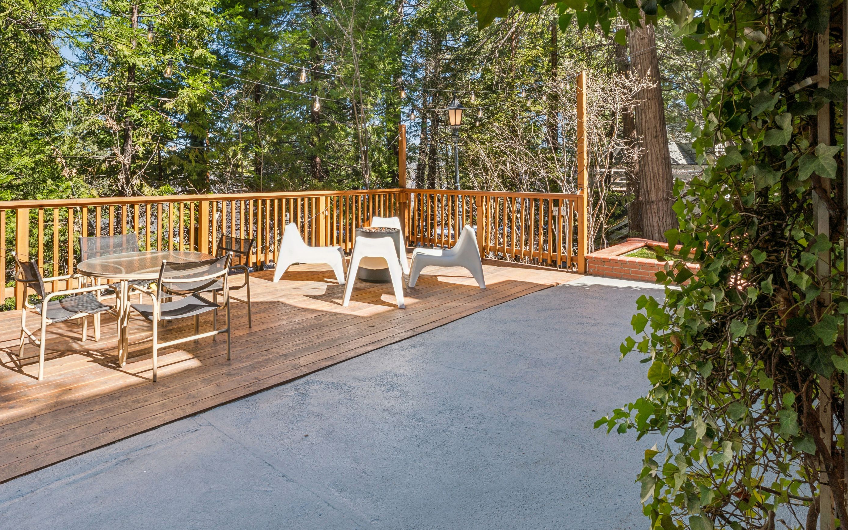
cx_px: 334
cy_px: 178
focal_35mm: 21
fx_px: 491
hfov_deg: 80.5
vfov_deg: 55.5
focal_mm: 16.2
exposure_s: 1/6
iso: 100
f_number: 22
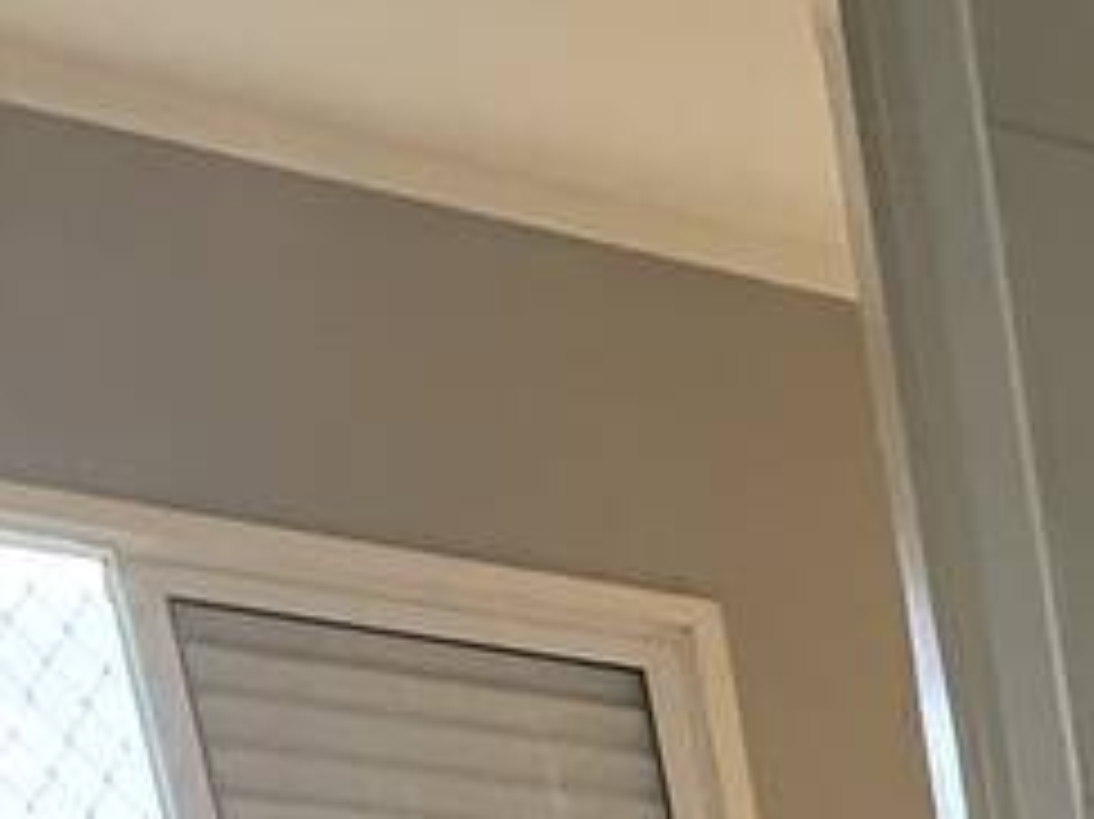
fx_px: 2622
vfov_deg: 12.8
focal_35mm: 83
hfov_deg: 14.2
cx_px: 2728
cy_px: 2061
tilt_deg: -16.3
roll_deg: -0.4
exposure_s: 1/120
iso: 200
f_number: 2.2
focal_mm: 2.22
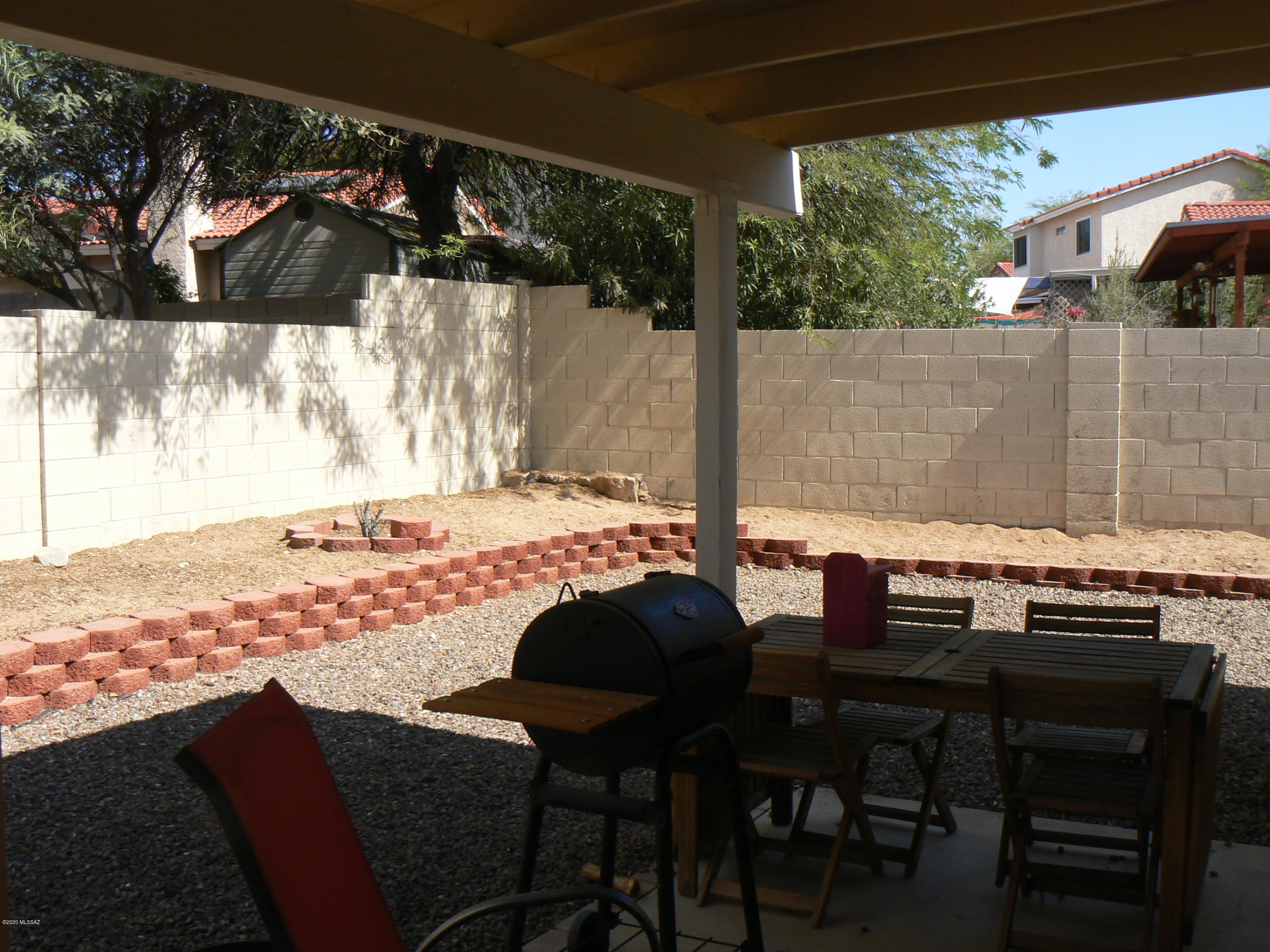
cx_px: 635
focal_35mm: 36
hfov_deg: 51.4
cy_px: 476
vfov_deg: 39.7
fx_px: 1321
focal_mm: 6
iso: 80
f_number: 5.6
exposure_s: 1/250
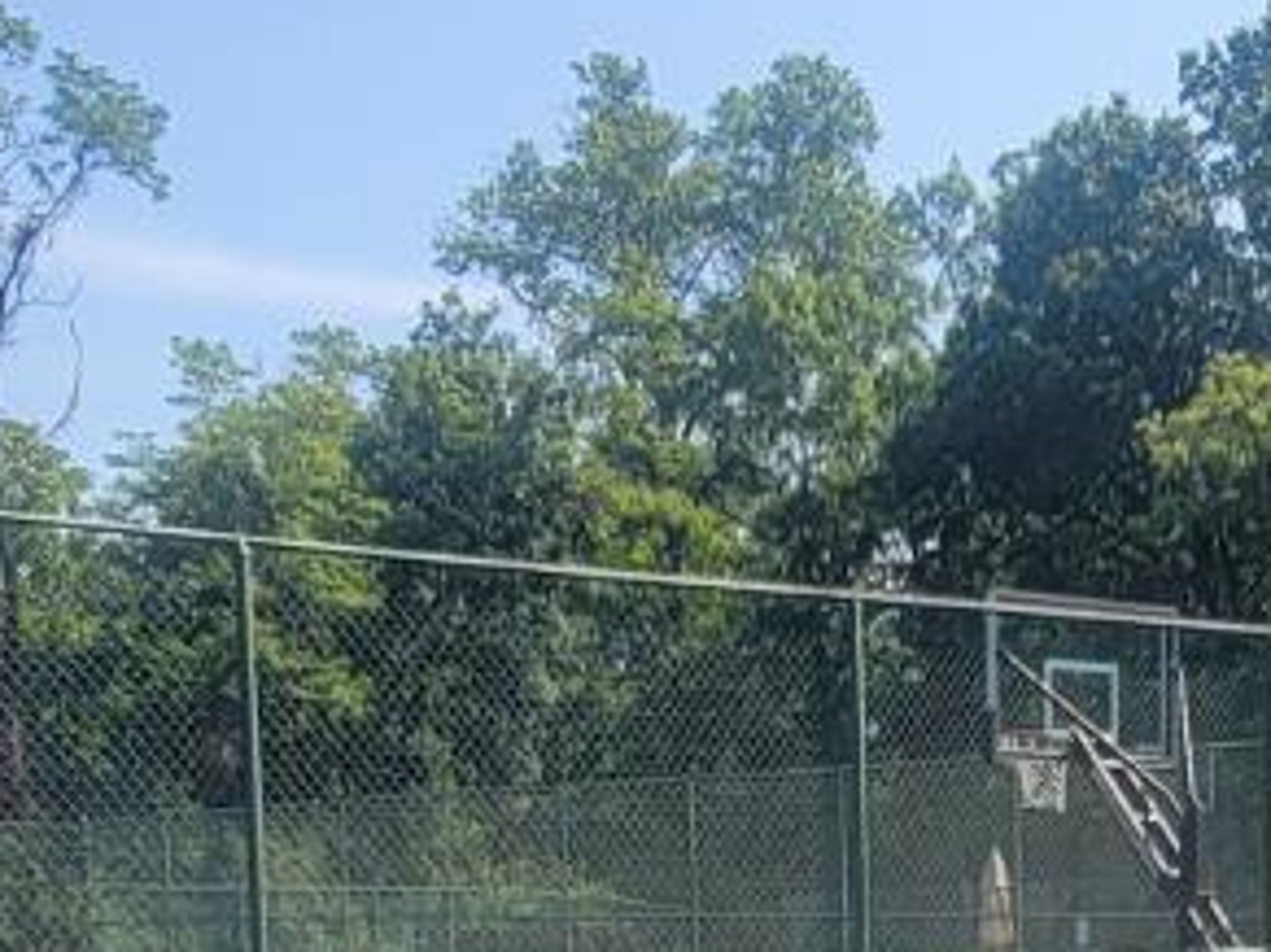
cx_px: 1057
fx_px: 2459
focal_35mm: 67
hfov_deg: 28.2
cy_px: 1221
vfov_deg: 20.2
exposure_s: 1/1002
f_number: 2.2
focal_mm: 2.2
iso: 50
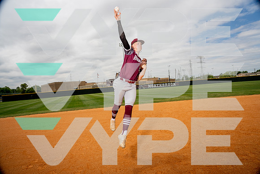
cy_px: 87
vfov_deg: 59.5
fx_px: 152
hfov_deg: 81.2
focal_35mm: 21
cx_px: 130
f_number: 5.6
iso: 100
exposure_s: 1/800
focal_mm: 21
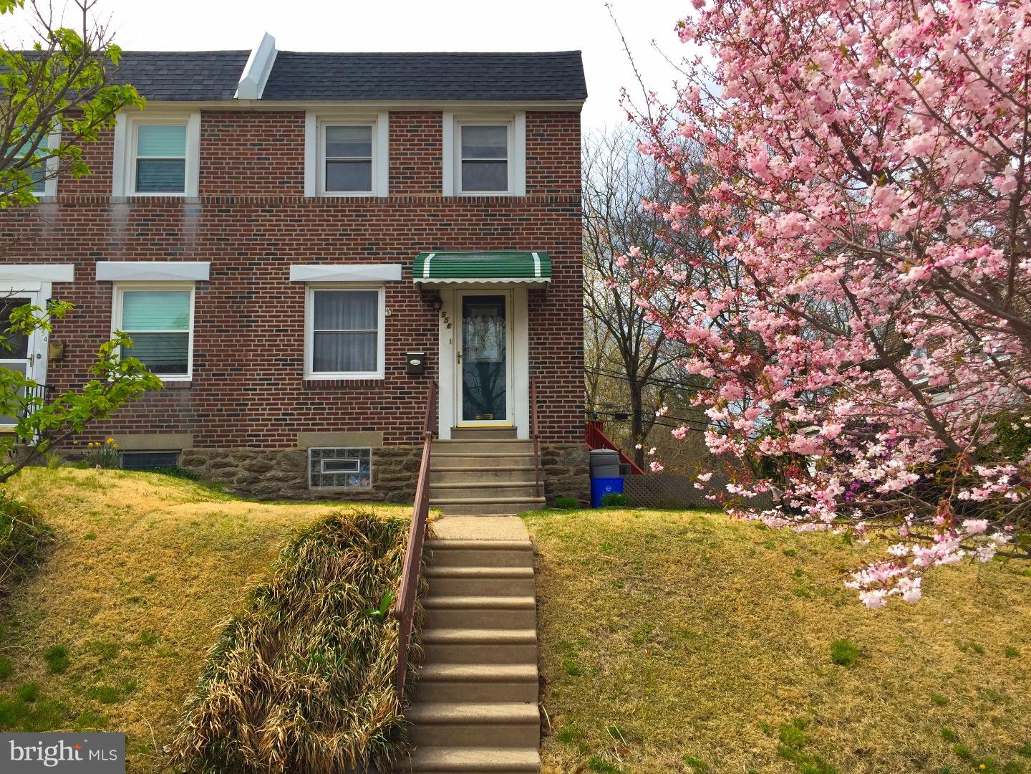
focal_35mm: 29
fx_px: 864
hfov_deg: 61.7
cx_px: 516
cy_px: 387
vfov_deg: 48.2
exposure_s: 1/1522
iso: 32
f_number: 2.2
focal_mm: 4.15
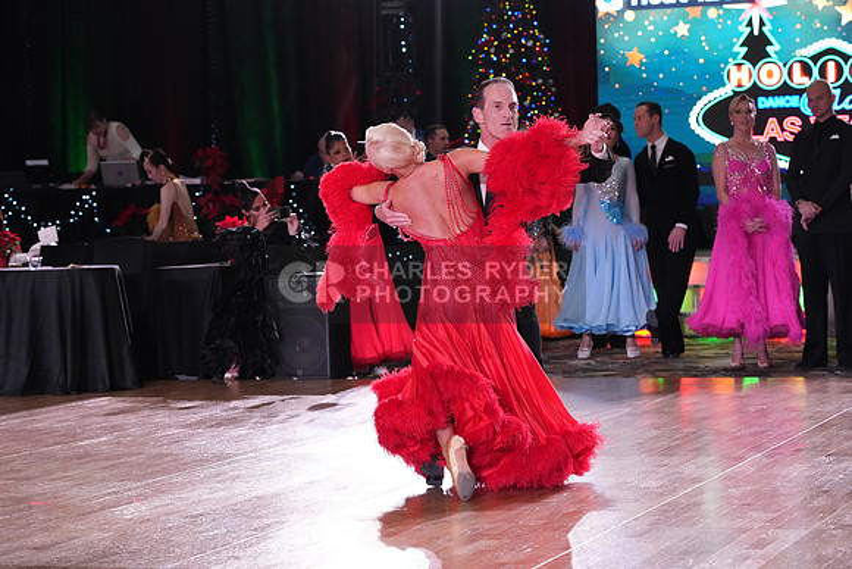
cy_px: 284
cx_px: 426
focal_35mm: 105
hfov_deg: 19.5
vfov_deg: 13.0
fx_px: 2485
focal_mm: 105
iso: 5000
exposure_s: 1/320
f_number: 5.6
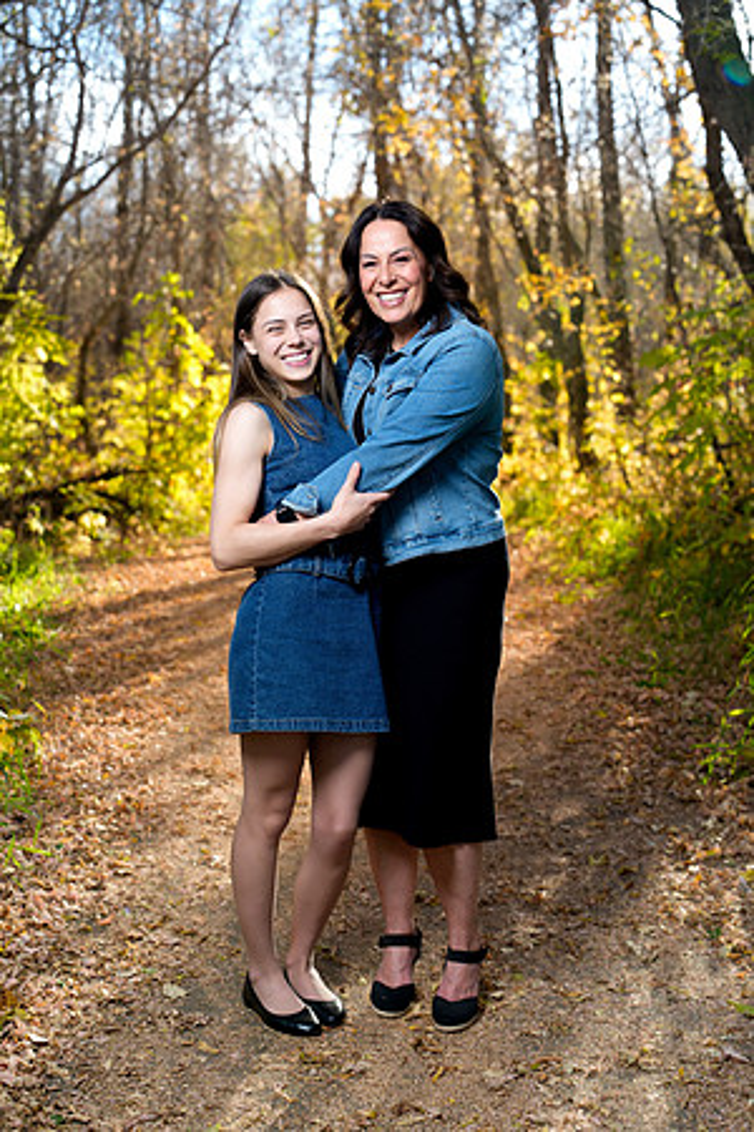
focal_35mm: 53
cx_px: 377
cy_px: 566
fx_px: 1665
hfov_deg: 25.5
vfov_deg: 37.5
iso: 400
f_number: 3.5
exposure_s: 1/160
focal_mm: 53
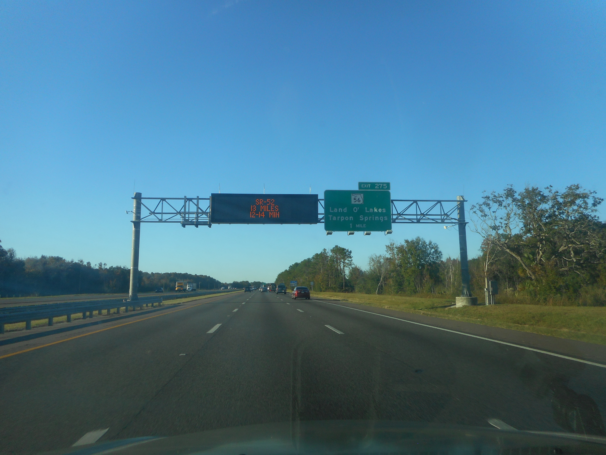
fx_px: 438
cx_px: 303
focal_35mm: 25
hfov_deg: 69.4
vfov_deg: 54.9
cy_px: 228
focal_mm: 4.5
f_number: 3.7
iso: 80
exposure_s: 1/500
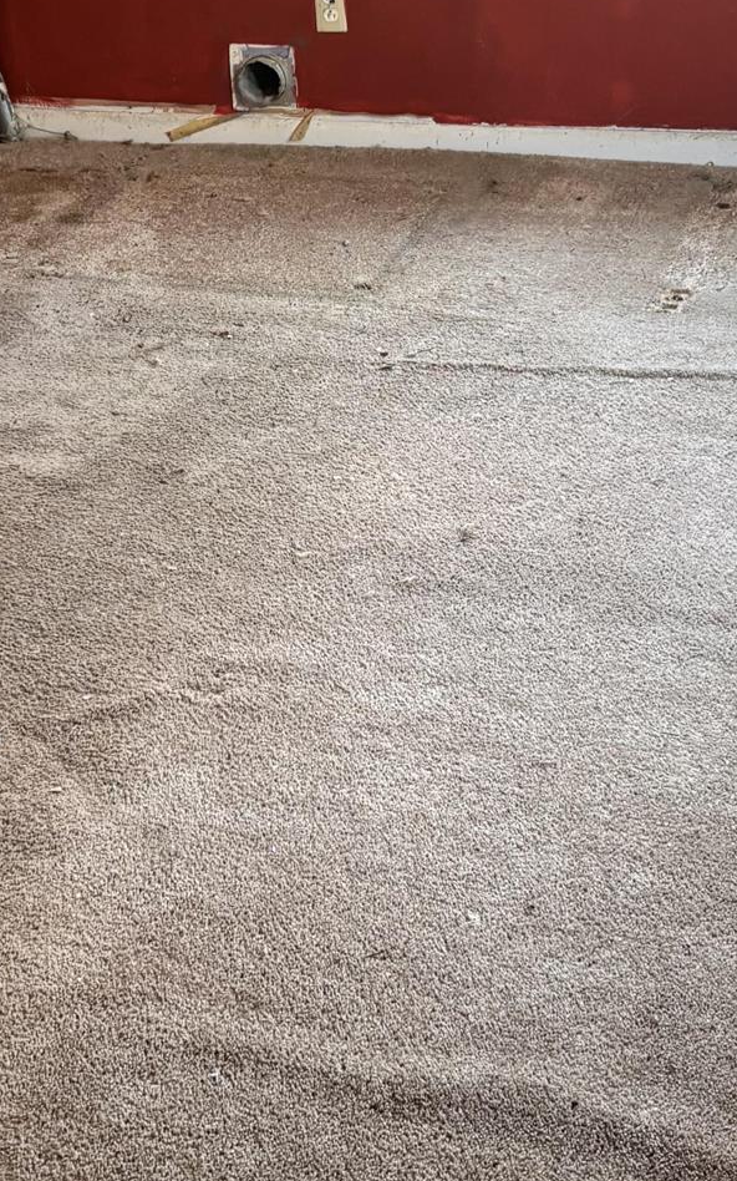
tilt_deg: -24.5
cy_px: 381
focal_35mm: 67
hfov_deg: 19.4
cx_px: 249
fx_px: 2154
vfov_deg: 30.4
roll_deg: +3.0
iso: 160
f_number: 1.6
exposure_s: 1/60
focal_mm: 5.96
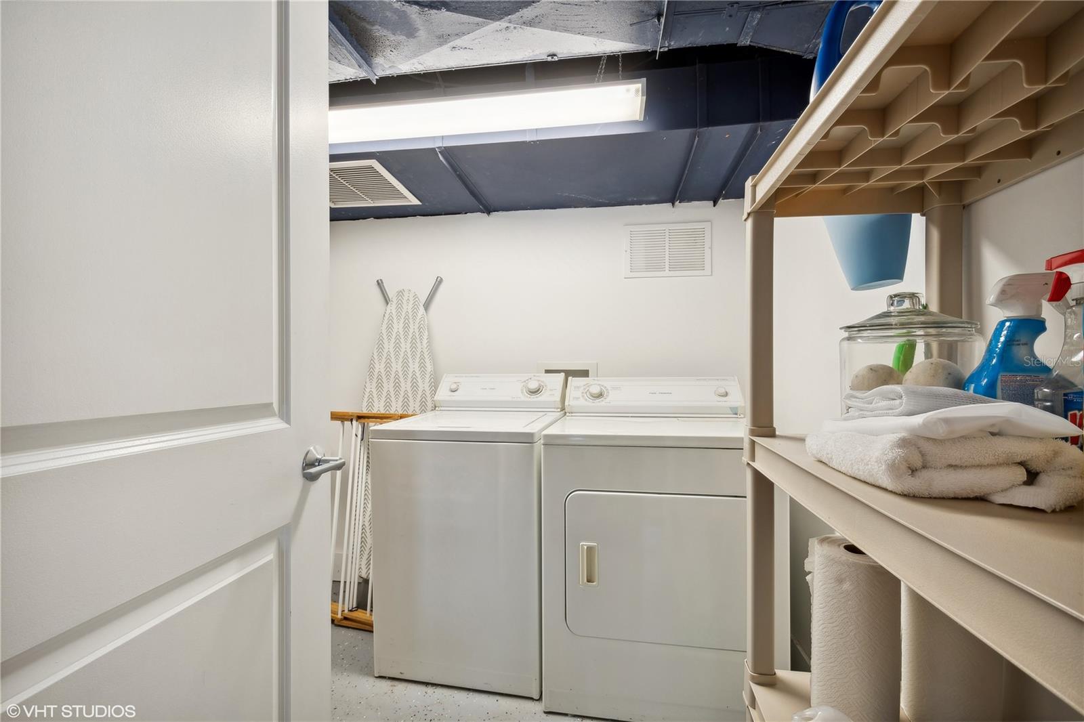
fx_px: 452
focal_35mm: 15
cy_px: 361
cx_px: 542
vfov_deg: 77.3
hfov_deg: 100.4
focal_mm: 10
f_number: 8
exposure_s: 1/8
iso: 200
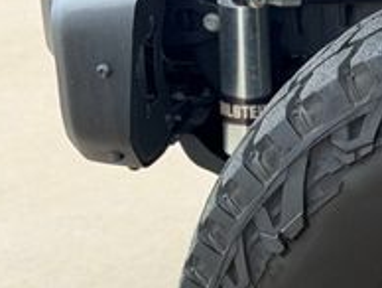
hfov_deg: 11.9
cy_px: 324
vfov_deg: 9.3
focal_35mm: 158
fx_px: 1746
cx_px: 575
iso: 64
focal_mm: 6.76
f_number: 1.78
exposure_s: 1/301
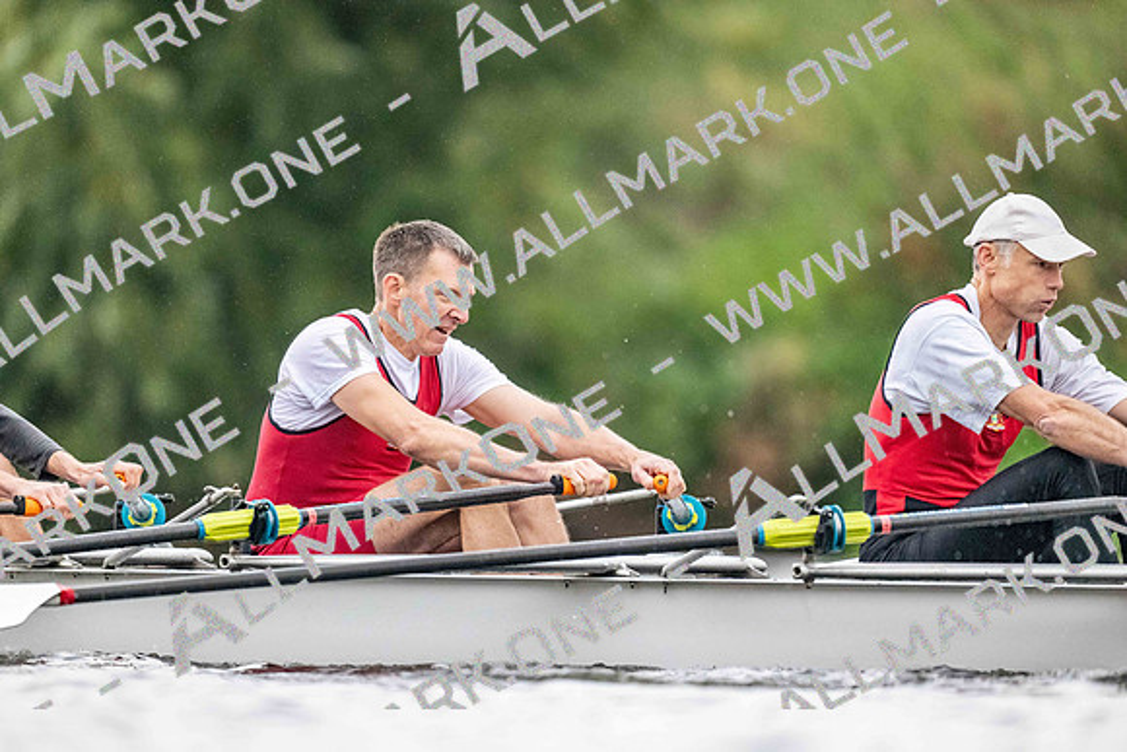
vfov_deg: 2.3
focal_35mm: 600
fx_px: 18787
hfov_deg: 3.4
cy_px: 376
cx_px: 564
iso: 7200
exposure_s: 1/2500
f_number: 4
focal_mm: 600
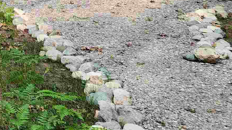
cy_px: -121
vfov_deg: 12.4
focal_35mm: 87
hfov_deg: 21.0
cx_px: -107
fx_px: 535
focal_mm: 6.4
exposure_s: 1/180
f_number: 1.8
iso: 50
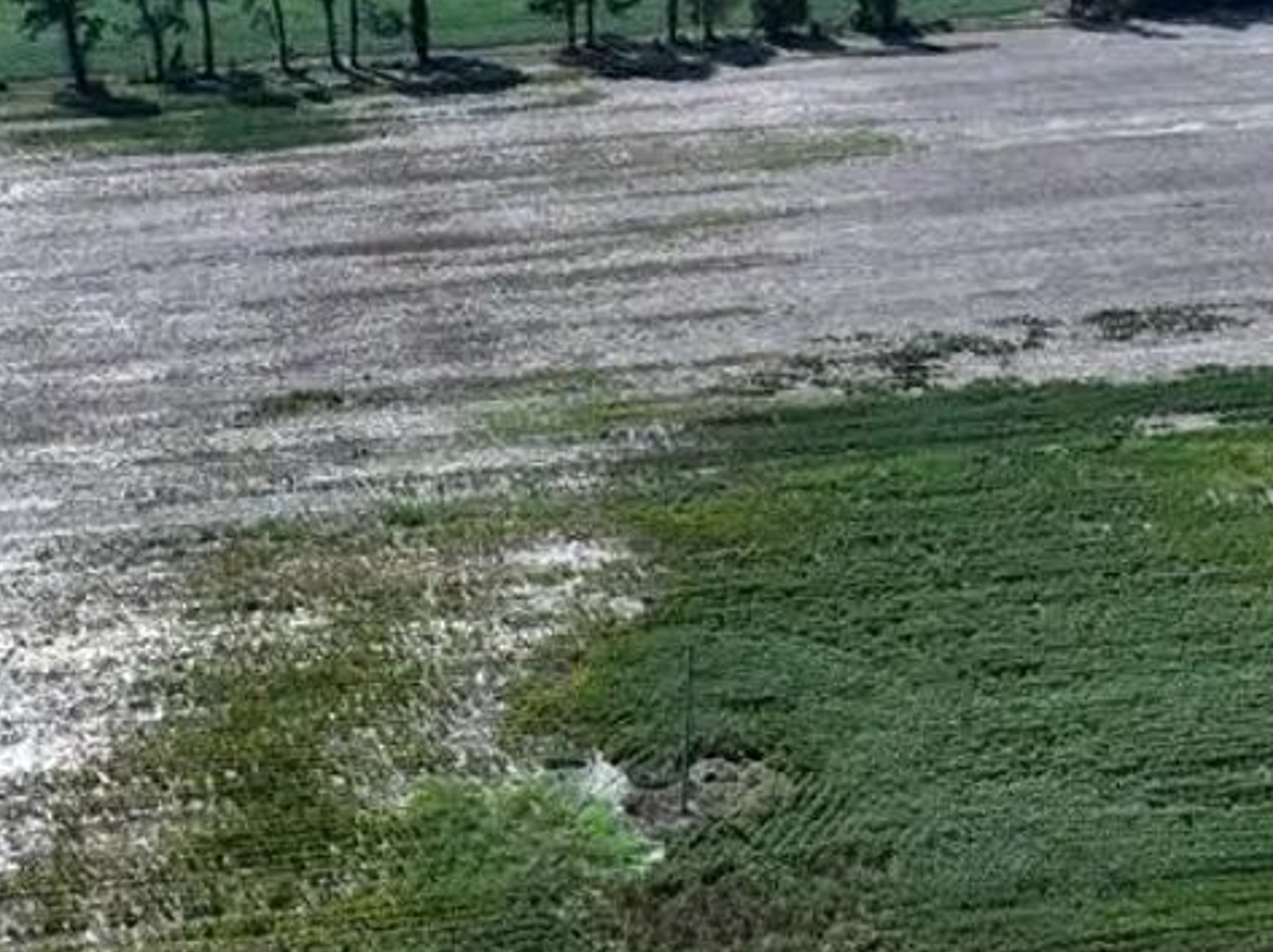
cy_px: 234
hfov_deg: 36.8
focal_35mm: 52
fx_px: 1911
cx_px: 571
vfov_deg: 27.6
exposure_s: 1/1250
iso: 100
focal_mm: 12.29
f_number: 3.2
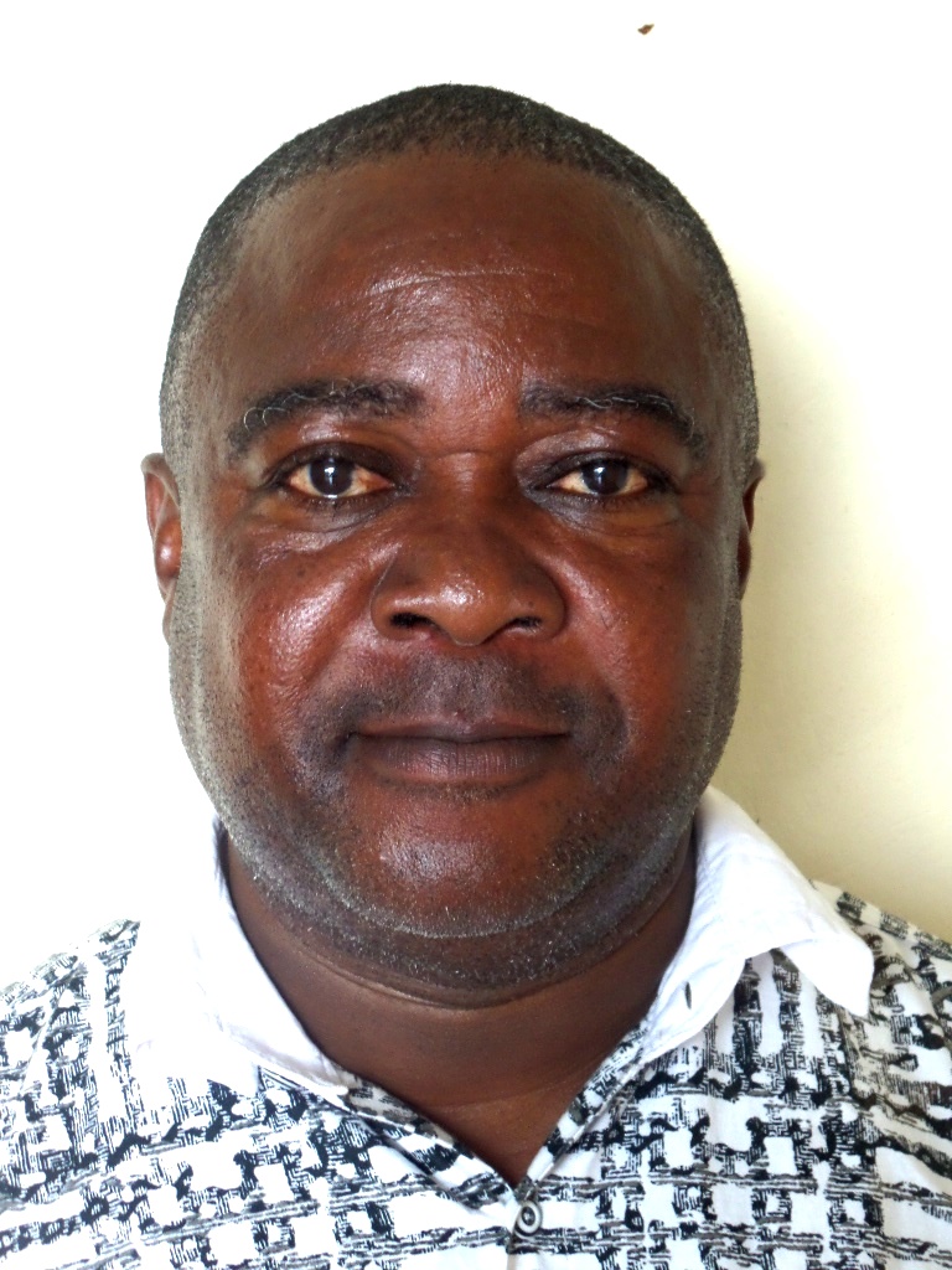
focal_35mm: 78
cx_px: 476
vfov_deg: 25.0
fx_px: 2860
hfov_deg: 18.9
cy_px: 635
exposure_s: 1/45
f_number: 3.8
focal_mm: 13.9
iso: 320
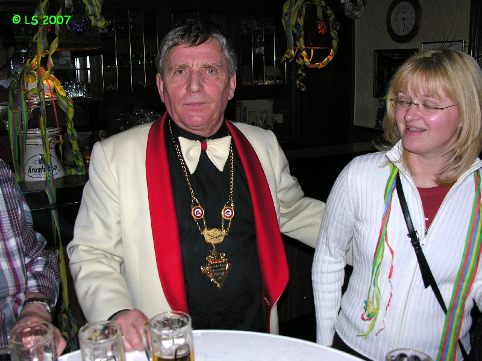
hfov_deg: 52.6
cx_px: 241
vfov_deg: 40.7
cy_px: 180
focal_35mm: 35
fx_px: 487
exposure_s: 1/60.1
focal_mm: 8.9
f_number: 2.8
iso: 50
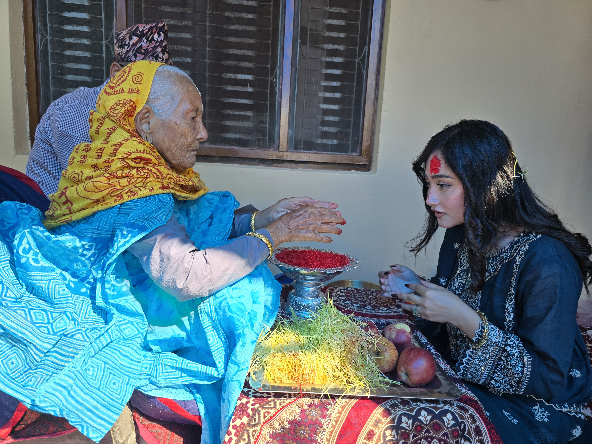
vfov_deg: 58.9
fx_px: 393
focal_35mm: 23
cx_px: 296
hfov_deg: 73.9
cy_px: 222
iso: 12
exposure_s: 1/235
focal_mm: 6.3
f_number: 1.7
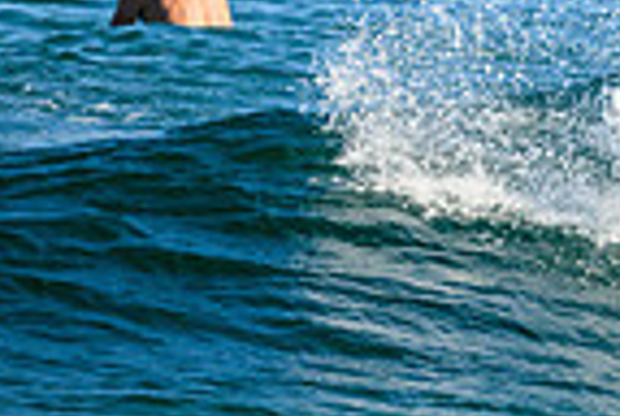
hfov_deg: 0.9
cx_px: 1236
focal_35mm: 2386
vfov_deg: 0.6
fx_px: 41178
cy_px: 32
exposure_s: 1/2000
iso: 1600
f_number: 11
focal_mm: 590
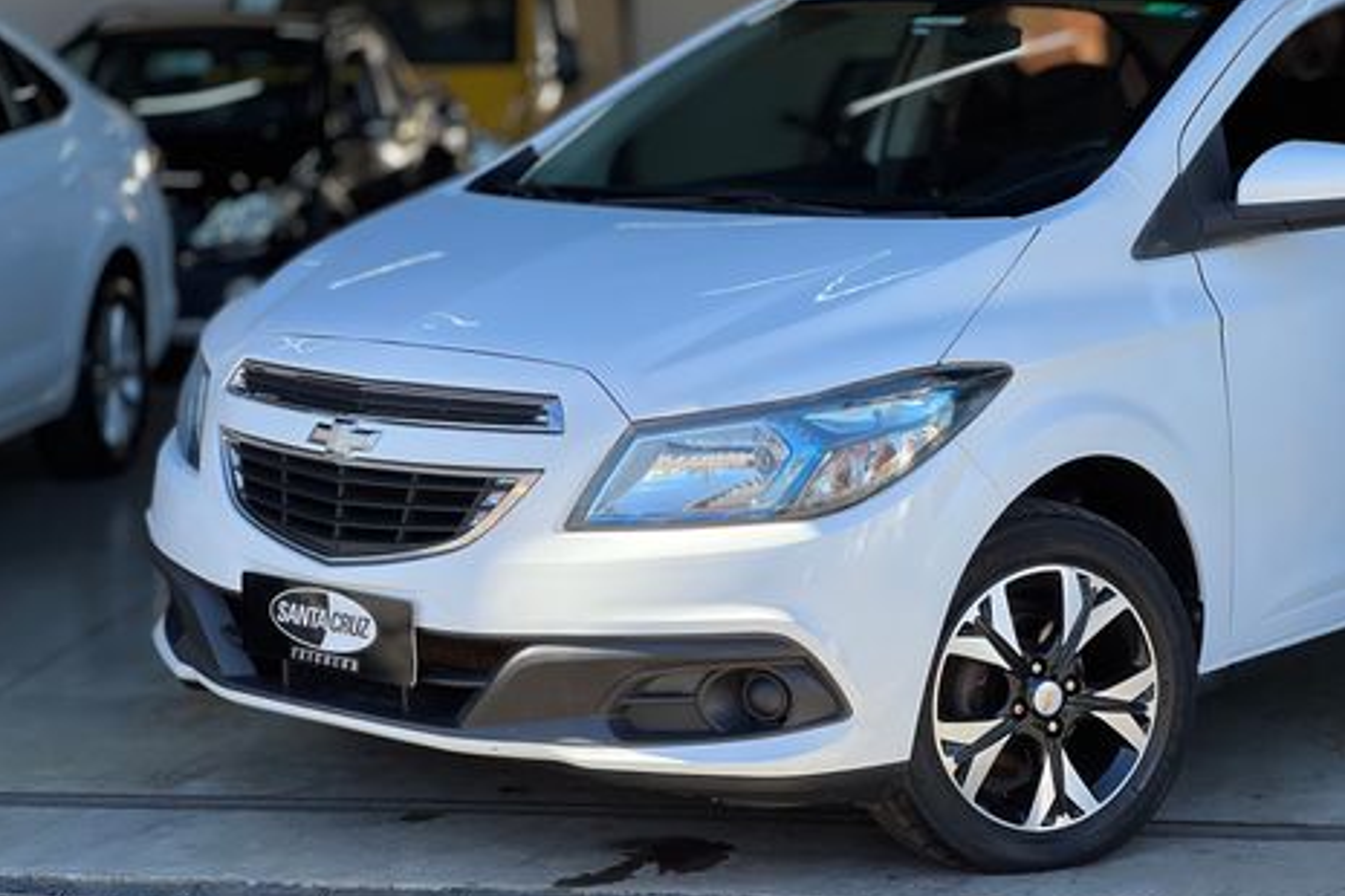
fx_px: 3026
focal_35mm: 81
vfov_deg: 16.9
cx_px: 668
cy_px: 408
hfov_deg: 25.1
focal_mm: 9
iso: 25
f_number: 2.8
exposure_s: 1/121
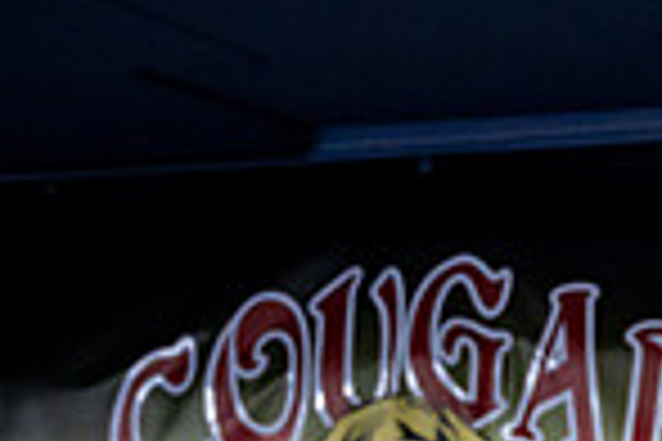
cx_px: 1238
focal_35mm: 182
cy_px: 682
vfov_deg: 7.4
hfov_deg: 10.5
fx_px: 3347
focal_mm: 46
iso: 8000
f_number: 2.8
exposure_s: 1/1000
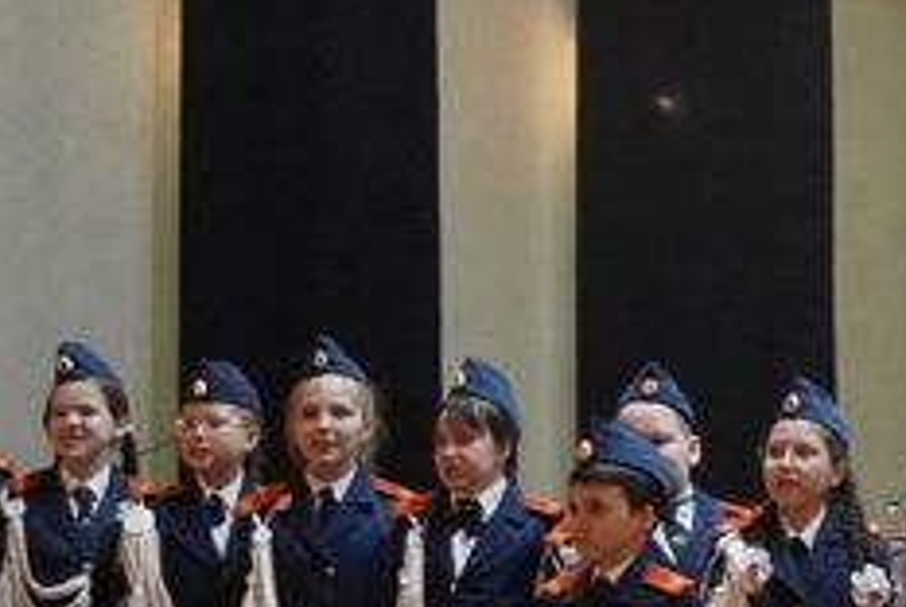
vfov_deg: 8.2
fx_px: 4249
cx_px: 1079
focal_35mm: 169
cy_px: 459
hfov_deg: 11.9
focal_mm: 35
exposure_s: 1/100
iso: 6400
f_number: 4.5
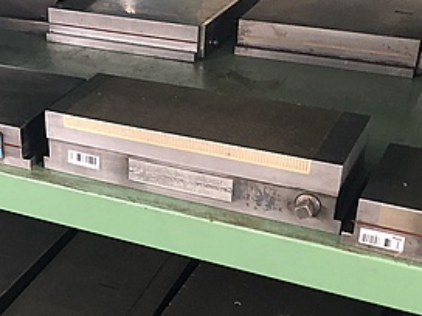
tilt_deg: -31.1
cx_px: 70
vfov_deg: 22.1
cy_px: 231
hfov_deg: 28.6
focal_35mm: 66
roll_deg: +1.7
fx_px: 805
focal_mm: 3.99
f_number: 1.8
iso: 100
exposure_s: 1/9
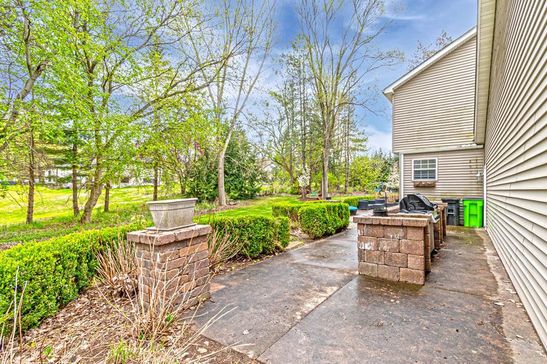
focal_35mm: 16
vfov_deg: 73.7
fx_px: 243
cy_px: 187
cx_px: 279
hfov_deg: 96.8
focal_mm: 10
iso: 160
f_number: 14
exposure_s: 1/50
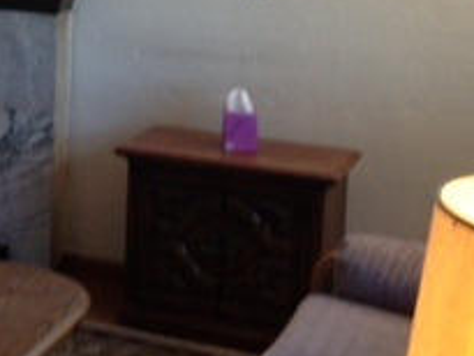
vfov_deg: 14.2
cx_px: -206
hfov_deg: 17.4
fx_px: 1411
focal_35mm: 103
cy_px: 9
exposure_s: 1/24
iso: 50
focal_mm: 4.13
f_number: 2.4
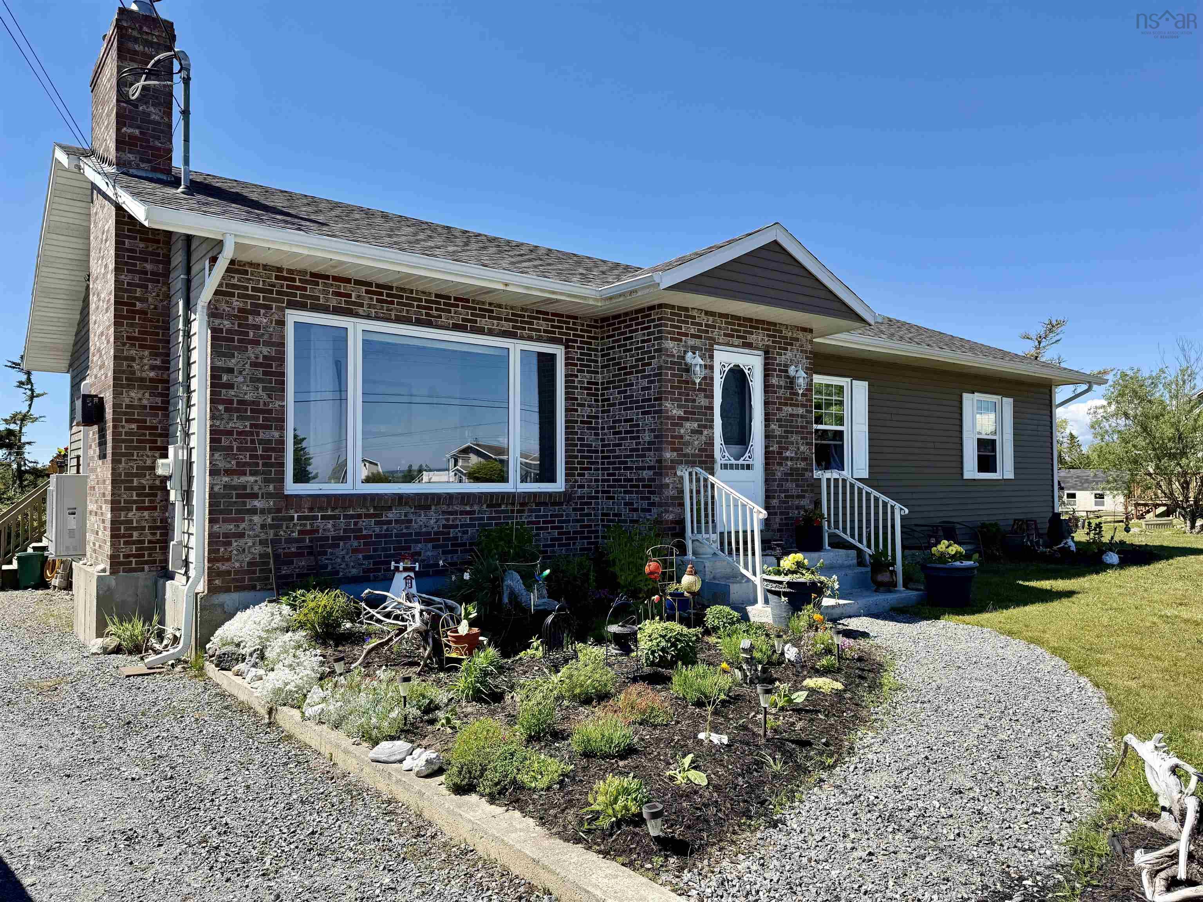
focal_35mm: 24
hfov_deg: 71.6
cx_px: 602
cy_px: 451
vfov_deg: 56.8
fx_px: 834
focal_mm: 6.76
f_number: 1.78
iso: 80
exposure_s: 1/2703
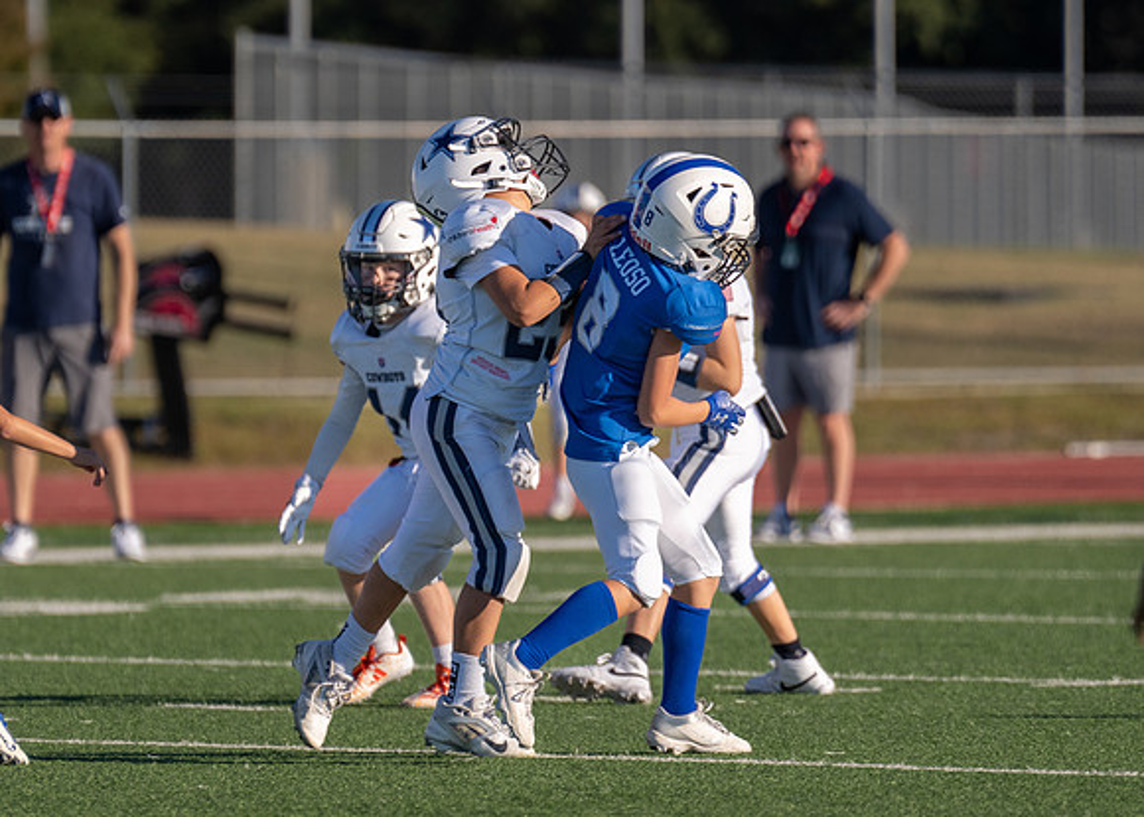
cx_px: 420
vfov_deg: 3.1
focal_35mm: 471
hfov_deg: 4.3
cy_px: 407
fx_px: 15285
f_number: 4
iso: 200
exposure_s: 1/2500
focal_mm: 280
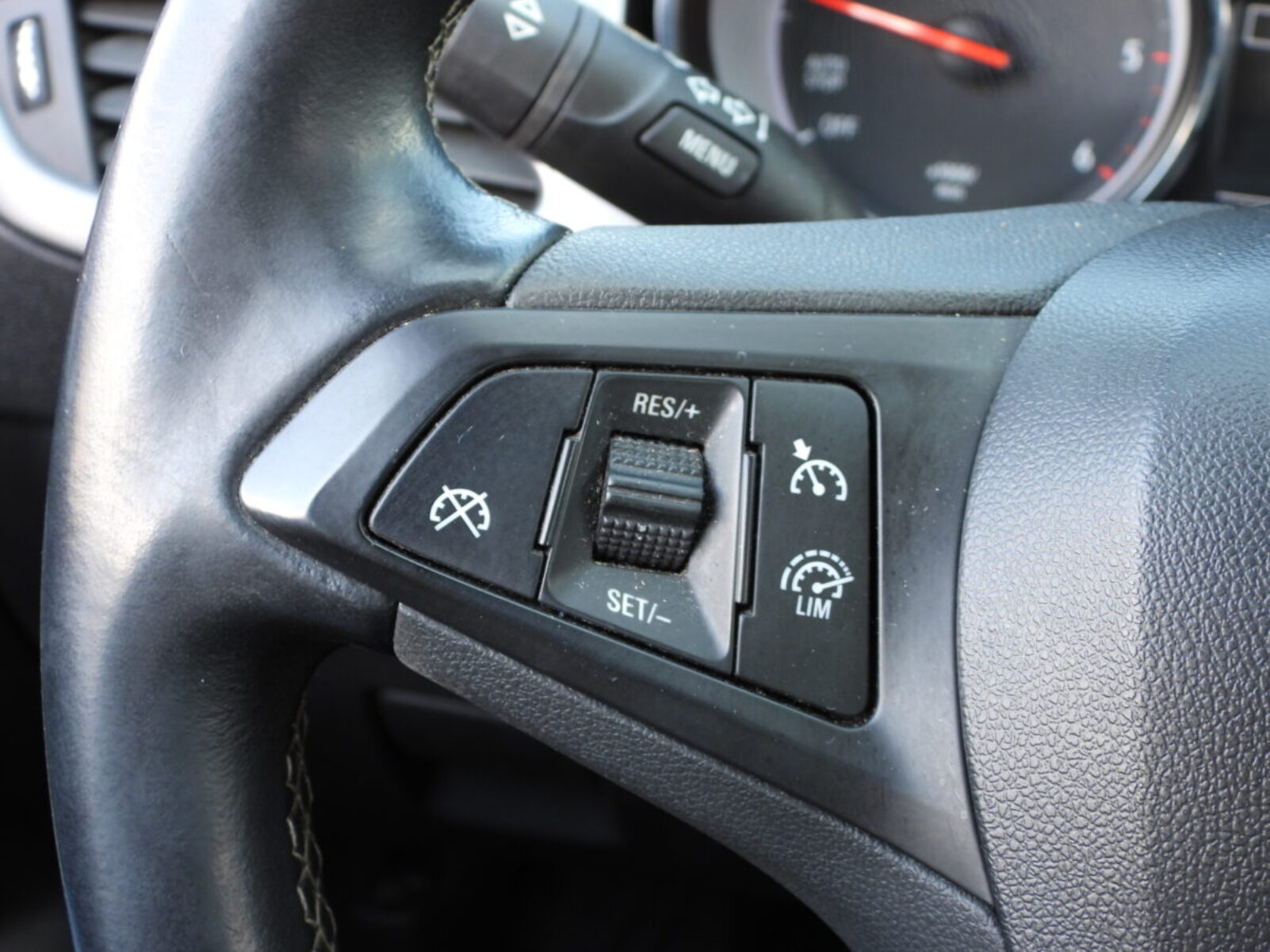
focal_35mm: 47
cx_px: 635
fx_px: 1725
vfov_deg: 30.9
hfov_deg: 40.4
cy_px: 476
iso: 100
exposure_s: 1/30
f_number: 3.2
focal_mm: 8.5
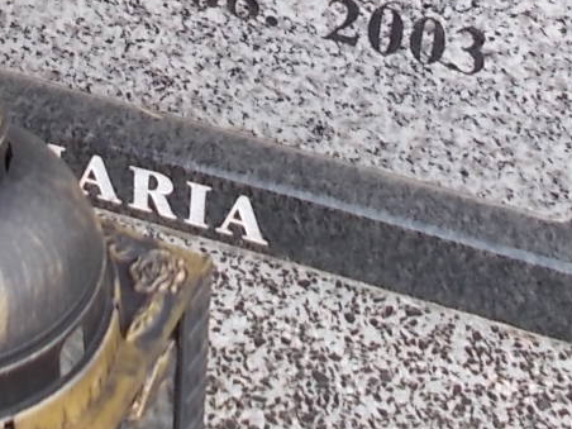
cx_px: 223
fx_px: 1520
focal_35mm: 92
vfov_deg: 14.5
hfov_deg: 21.3
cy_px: -297
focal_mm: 4.6
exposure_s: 1/100
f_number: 3.2
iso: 80
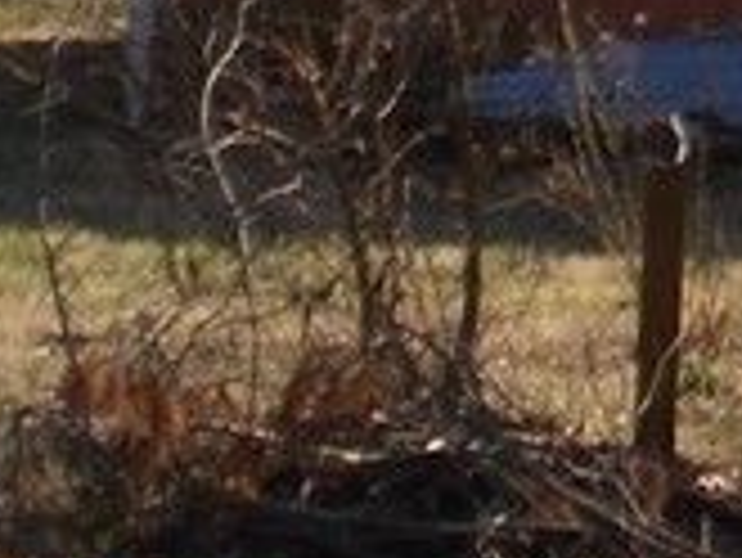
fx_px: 4784
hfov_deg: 8.3
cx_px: 1583
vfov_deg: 6.3
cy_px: -891
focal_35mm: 223
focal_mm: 6.3
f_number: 3.1
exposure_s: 1/640
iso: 64
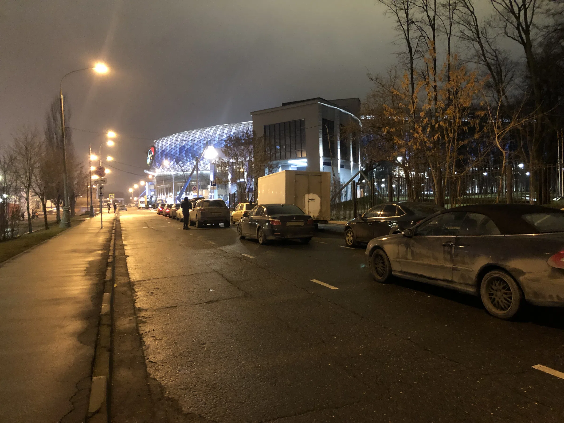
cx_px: 282
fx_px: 456
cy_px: 212
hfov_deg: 63.4
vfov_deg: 49.7
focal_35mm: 28
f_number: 1.8
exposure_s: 1/4
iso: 125
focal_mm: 4
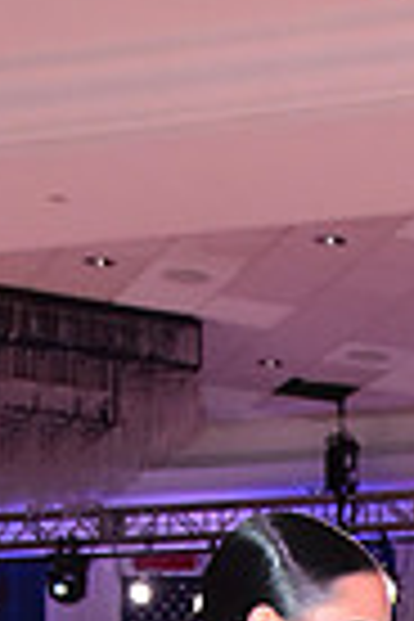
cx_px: 619
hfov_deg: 10.2
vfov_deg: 13.8
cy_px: 1161
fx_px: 2242
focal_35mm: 130
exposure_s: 1/320
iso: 2500
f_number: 5.6
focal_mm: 31
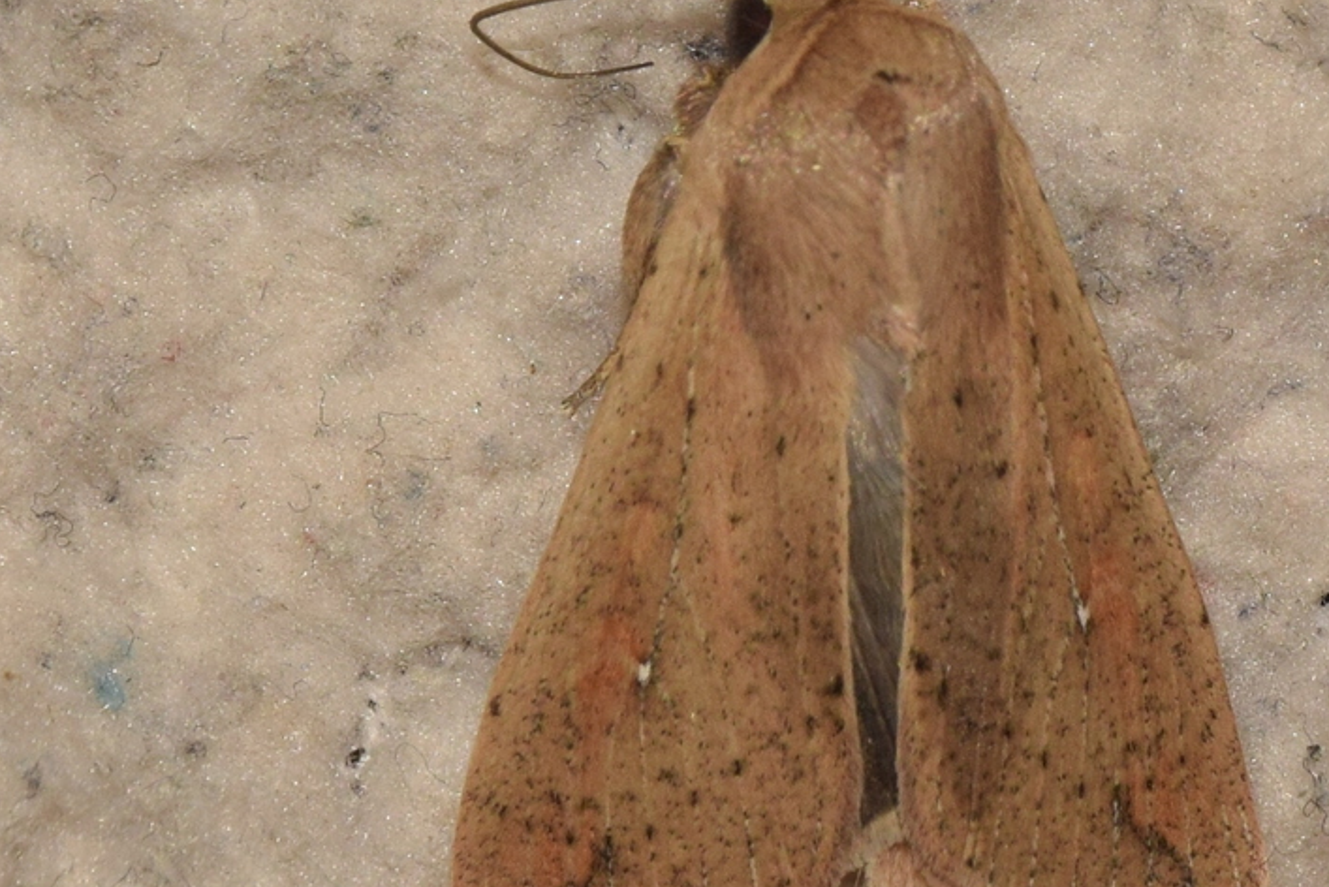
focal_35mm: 285
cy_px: 460
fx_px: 10525
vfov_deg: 4.8
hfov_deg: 7.2
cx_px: 868
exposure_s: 1/160
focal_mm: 140
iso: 400
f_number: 14
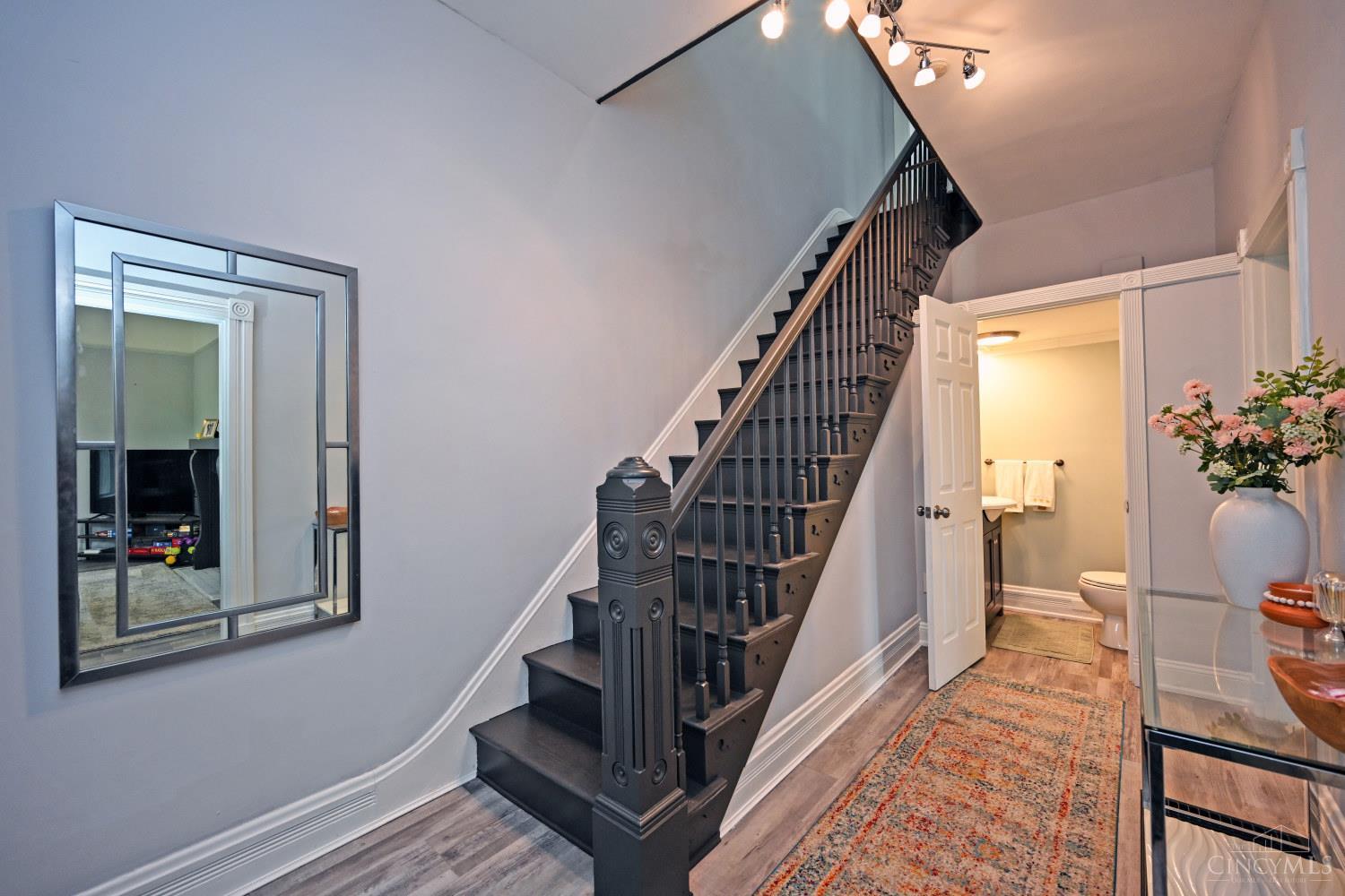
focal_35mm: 14
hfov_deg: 104.3
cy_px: 448
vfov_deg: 81.2
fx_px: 523
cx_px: 672
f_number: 4
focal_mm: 14
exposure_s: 1/60
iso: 360
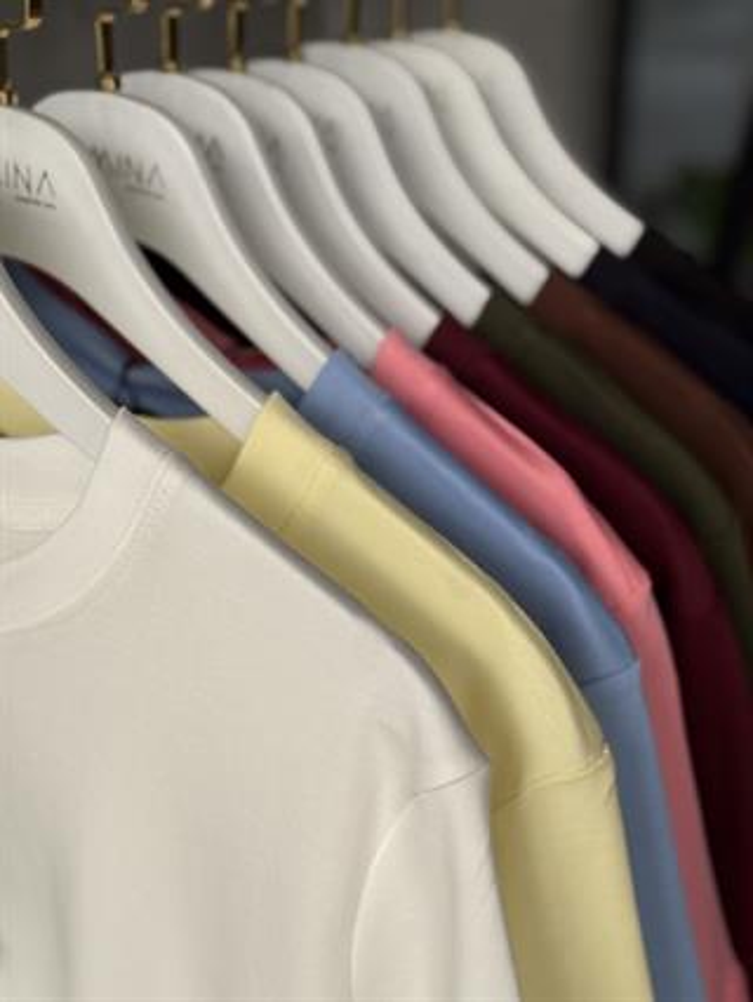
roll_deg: -0.3
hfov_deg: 30.3
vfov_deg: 39.6
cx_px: 376
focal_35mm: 48
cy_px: 501
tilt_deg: -23.6
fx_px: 1391
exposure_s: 1/60
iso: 160
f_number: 1.78
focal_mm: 6.76
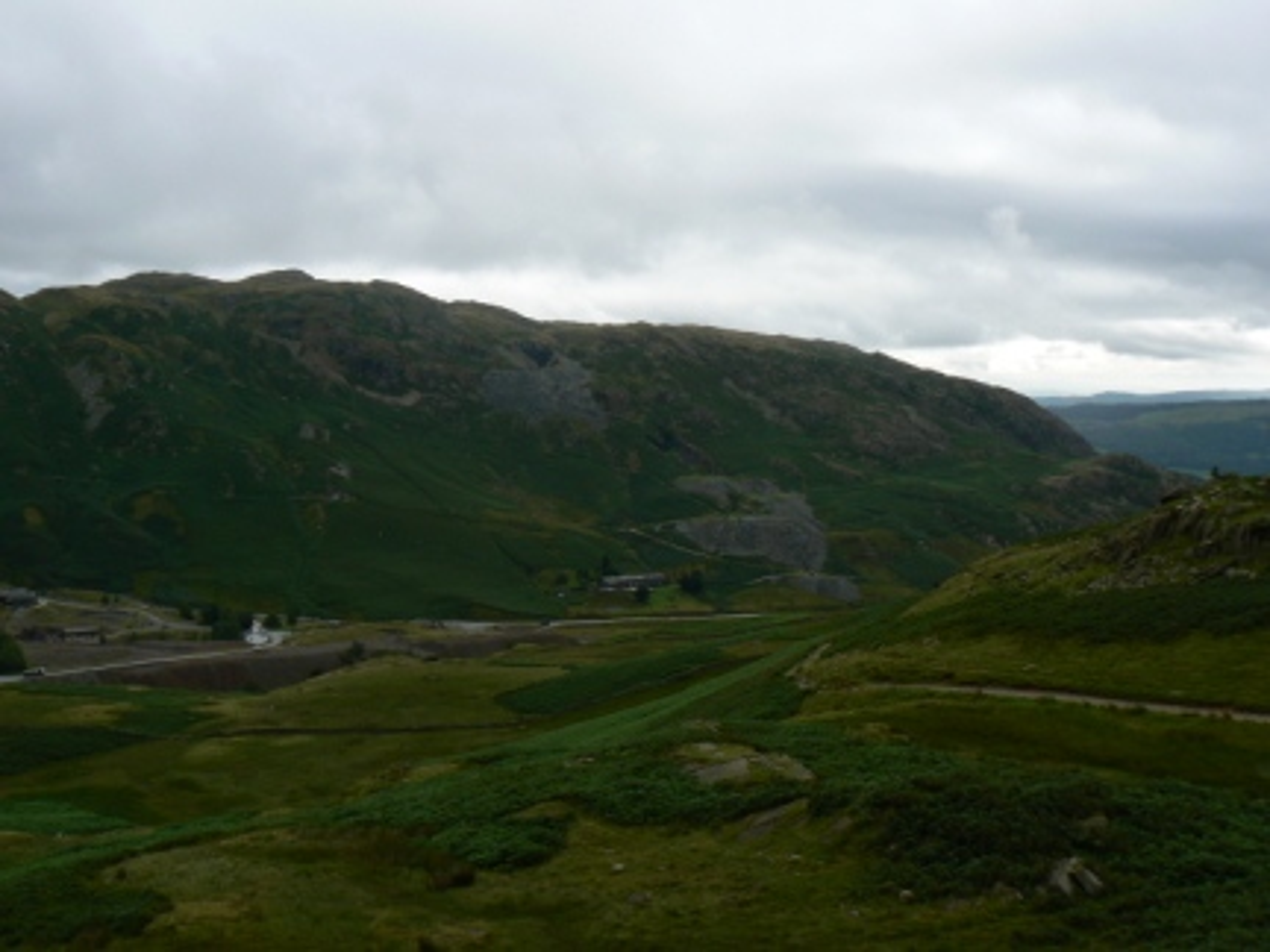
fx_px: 1321
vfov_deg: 39.7
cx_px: 635
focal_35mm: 36
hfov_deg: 51.4
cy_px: 476
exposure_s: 1/400
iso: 80
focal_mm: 6
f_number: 6.3
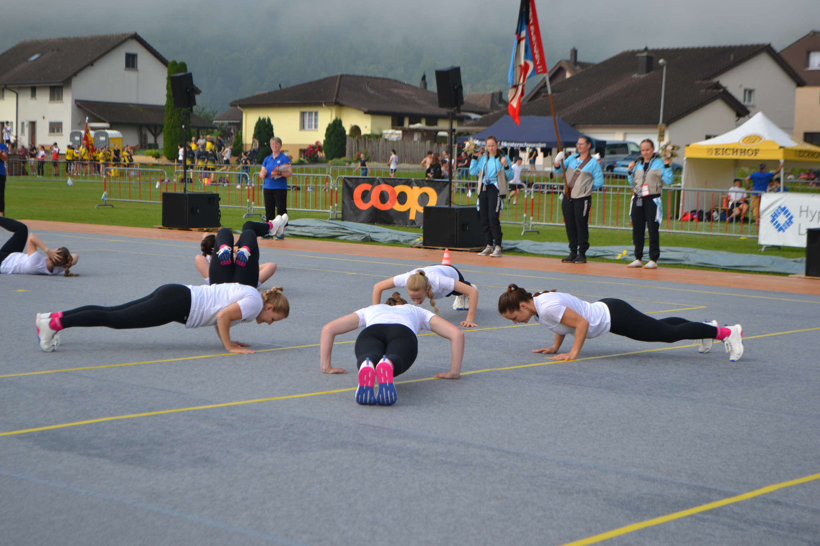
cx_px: 410
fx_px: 1571
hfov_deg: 29.2
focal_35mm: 69
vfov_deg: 19.7
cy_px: 273
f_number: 5.6
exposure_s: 1/1600
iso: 400
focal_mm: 46
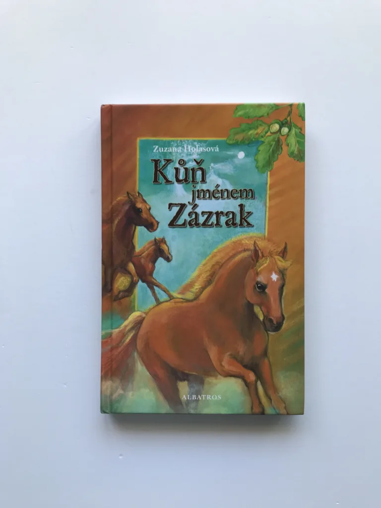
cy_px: 254
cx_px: 190
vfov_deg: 63.4
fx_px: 411
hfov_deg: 49.7
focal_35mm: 28
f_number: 1.8
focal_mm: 3.99
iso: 25
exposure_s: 1/50
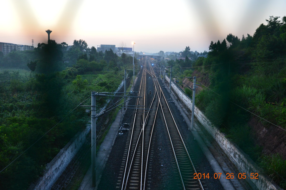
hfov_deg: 57.3
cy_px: 95
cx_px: 143
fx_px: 262
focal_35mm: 33
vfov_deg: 39.9
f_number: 3.8
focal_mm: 22
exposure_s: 1/8
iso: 800
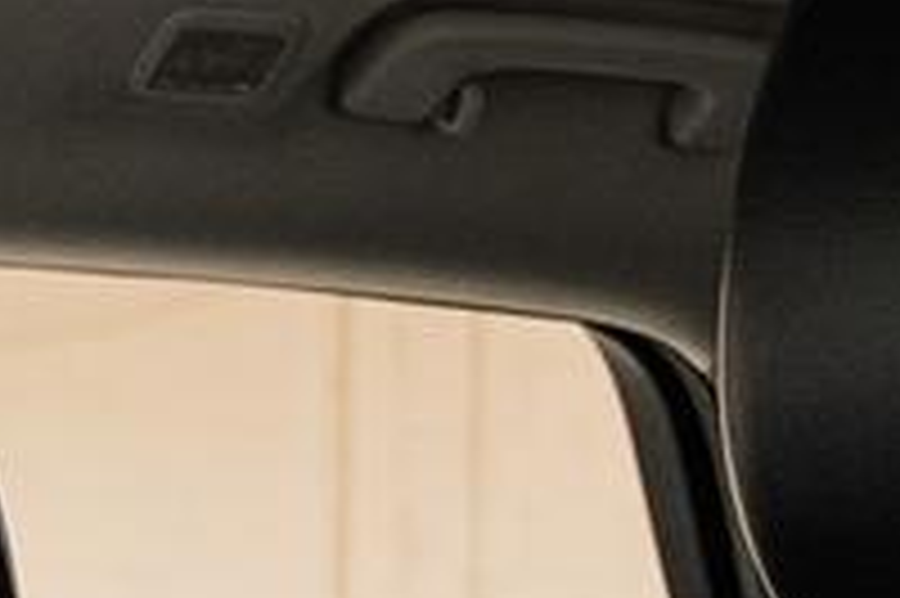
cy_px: 1590
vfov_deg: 6.9
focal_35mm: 185
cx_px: -832
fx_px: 4621
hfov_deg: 10.3
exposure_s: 1/30
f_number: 3.5
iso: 1000
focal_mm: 24
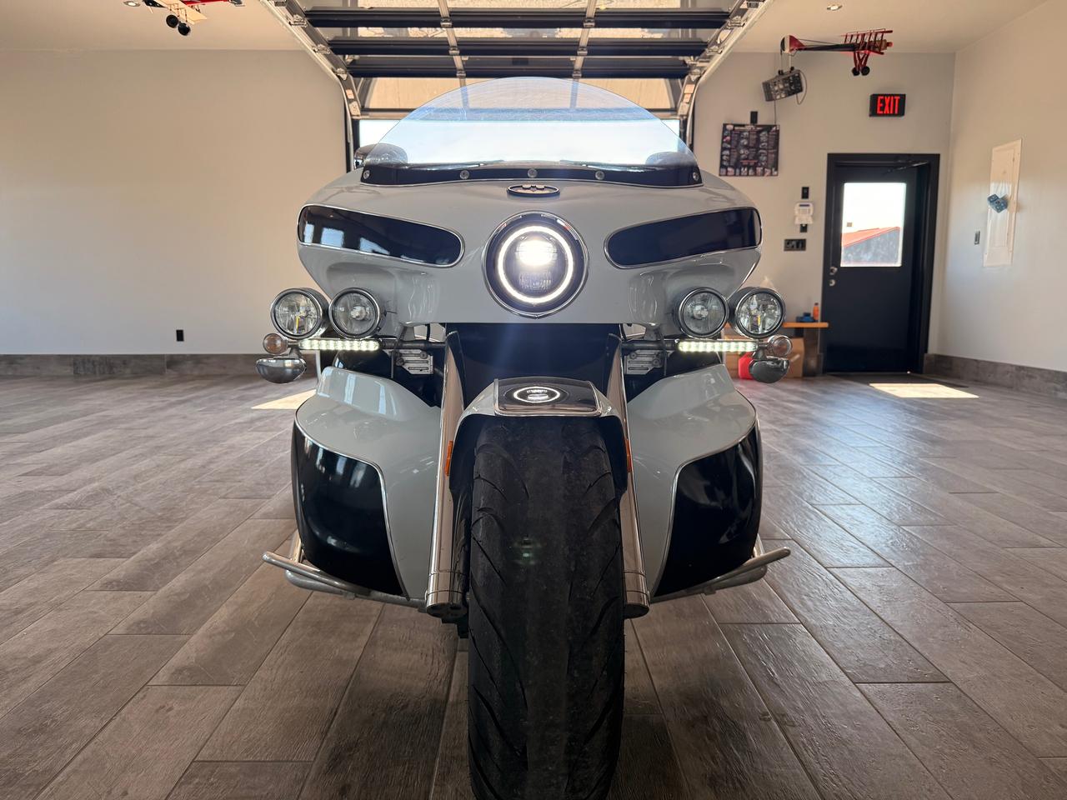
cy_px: 400
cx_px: 534
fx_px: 740
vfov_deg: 56.8
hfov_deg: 71.6
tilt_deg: -7.2
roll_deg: +0.0
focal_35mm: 24
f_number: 1.78
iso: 100
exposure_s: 1/290
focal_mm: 6.76
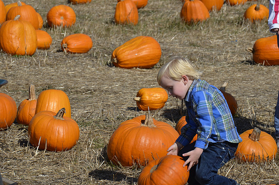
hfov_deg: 11.0
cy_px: 92
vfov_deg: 7.3
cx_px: 140
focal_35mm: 188
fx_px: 1450
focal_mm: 125
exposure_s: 1/320
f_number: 9
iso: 100
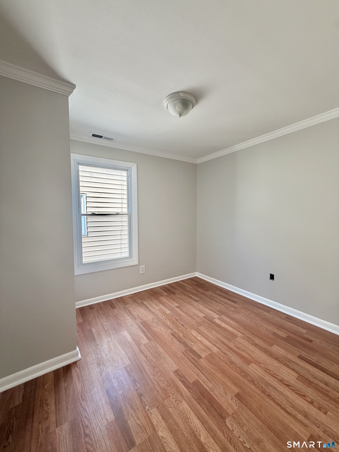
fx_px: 183
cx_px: 170
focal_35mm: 14
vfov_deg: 102.1
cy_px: 226
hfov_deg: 85.7
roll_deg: -0.7
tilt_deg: -3.4
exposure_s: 1/121
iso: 80
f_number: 2.2
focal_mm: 2.22
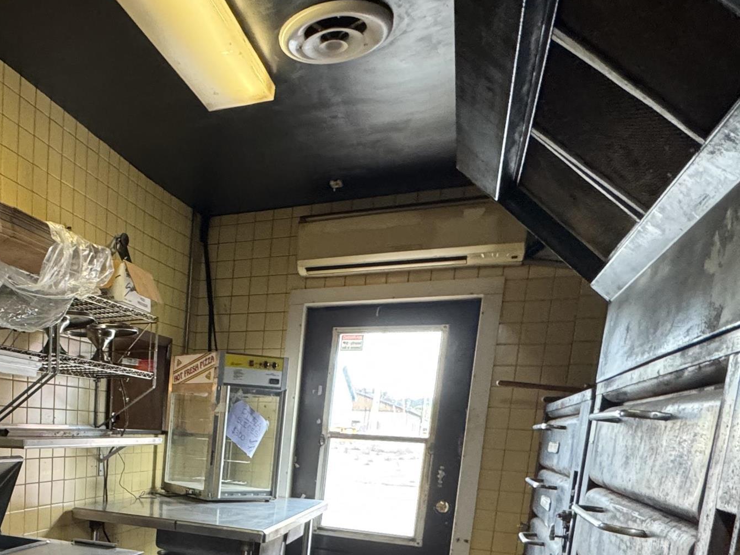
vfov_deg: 40.6
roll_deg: -2.5
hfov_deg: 49.2
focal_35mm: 32
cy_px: 506
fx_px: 684
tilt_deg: -7.0
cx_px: 45
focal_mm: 2.22
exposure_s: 1/60
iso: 400
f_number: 2.2
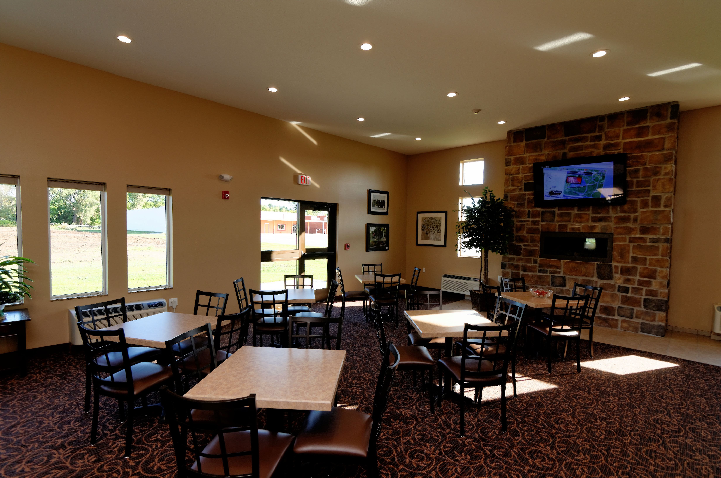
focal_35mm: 17
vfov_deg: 69.4
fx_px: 345
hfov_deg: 92.6
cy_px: 239
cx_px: 360
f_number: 4
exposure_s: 1/60
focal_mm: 11.5
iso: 100
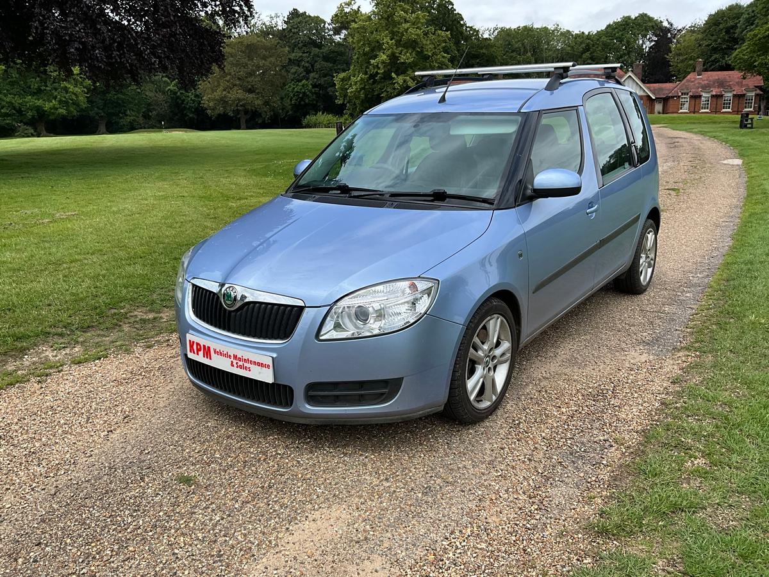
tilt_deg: -12.2
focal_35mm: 29
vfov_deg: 48.2
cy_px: 288
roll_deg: -0.3
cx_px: 384
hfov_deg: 61.7
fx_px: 644
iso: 25
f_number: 1.8
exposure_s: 1/1035
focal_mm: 3
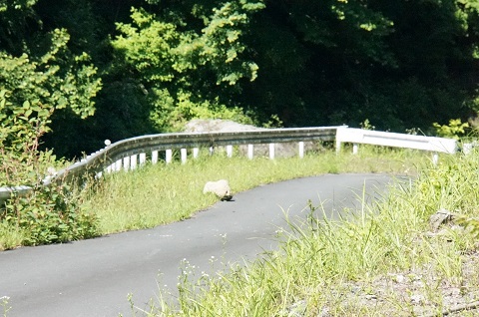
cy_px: 158
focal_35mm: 300
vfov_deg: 4.6
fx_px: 3984
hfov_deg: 6.9
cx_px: 240
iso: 12800
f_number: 16
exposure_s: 1/4000
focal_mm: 200
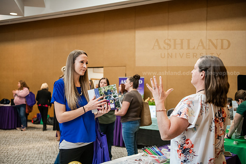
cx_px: 123
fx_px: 328
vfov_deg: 28.1
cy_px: 82
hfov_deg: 41.1
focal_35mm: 48
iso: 2000
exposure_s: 1/125
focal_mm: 48
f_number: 2.8
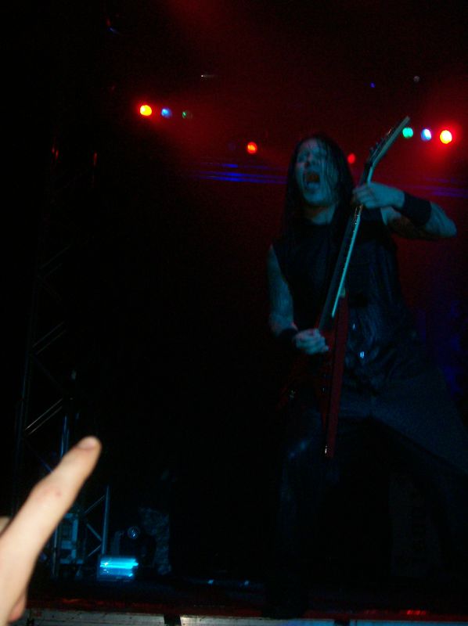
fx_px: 813
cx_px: 234
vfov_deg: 42.1
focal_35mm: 45
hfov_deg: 32.1
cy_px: 313
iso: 140
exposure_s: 1/73.1
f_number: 3
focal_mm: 7.6
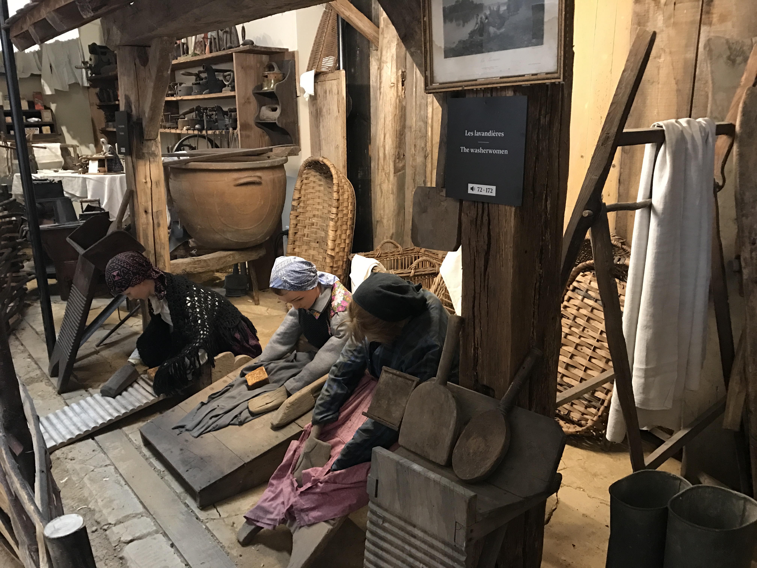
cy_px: 284
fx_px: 612
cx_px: 378
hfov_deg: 63.4
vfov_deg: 49.7
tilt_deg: -15.1
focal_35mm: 28
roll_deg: +0.2
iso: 80
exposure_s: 1/7
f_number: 1.8
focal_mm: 3.99
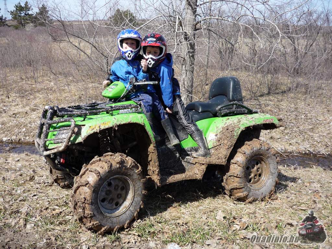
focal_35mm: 33
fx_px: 317
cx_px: 166
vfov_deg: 42.9
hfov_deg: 55.4
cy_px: 124
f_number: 2.8
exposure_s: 1/1000
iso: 100
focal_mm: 5.5
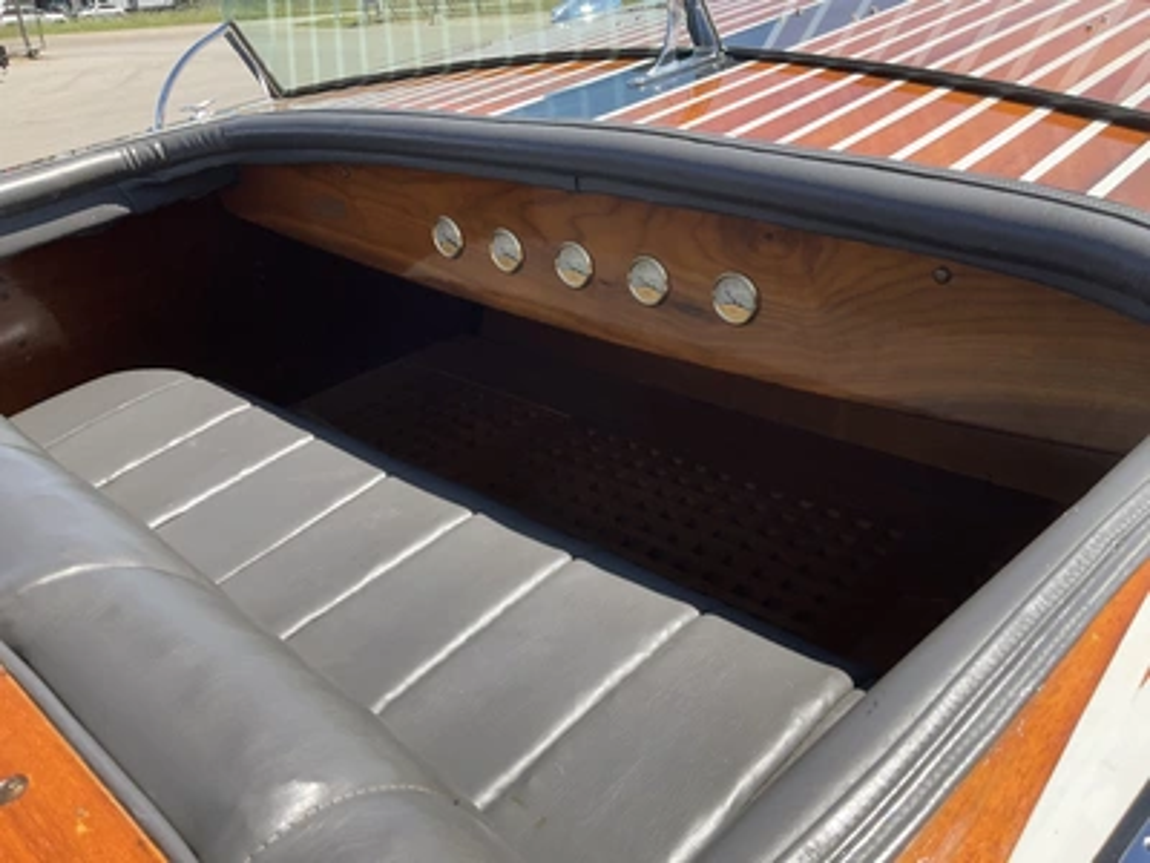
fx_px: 963
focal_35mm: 29
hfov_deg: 61.7
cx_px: 575
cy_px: 432
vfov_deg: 48.2
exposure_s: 1/944
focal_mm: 3
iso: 25
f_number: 1.8
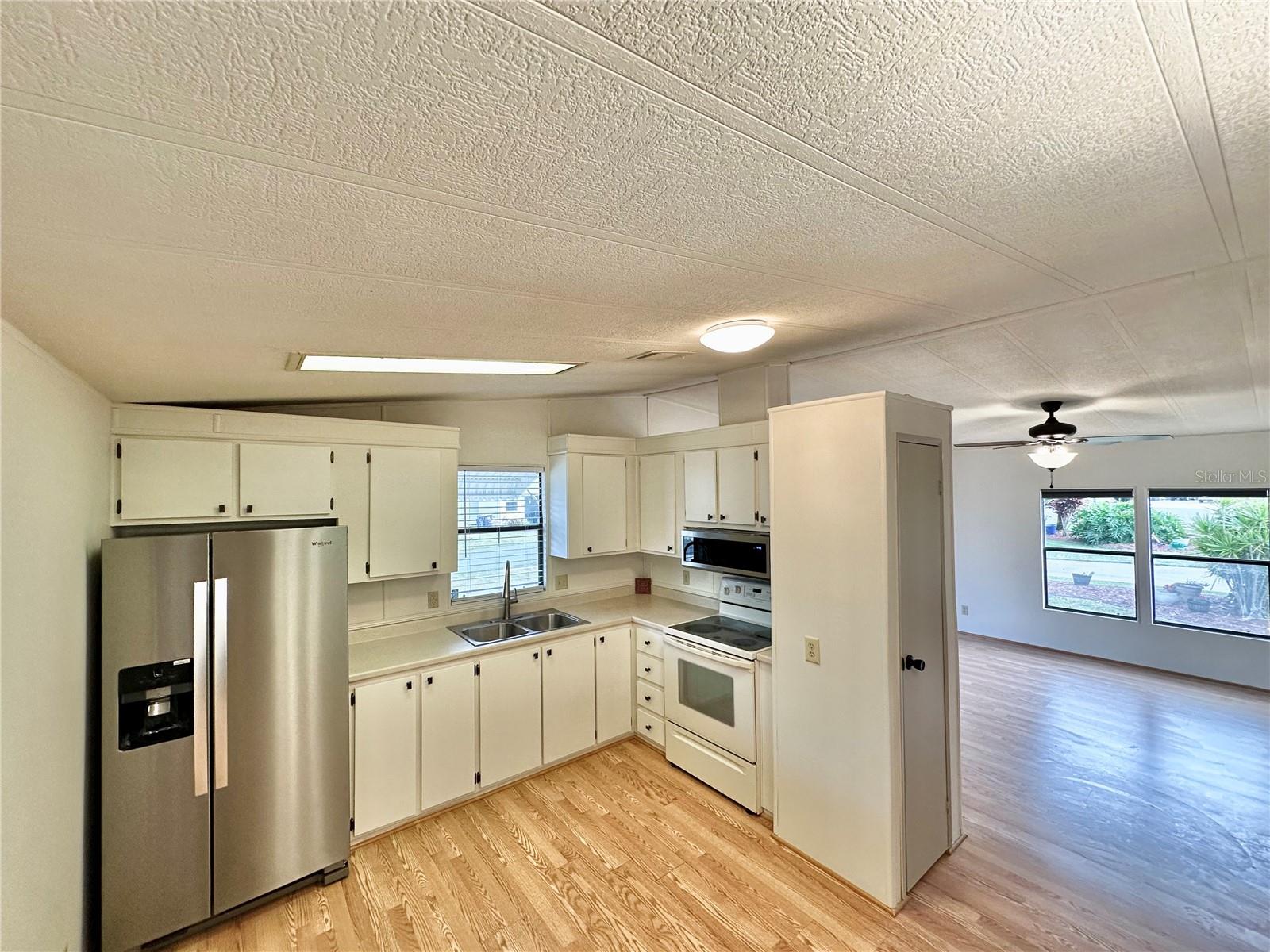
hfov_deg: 102.1
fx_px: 514
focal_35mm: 14
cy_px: 476
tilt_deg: +0.8
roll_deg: -1.3
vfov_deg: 85.7
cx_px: 635
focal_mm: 2.22
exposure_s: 1/120
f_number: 2.2
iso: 125
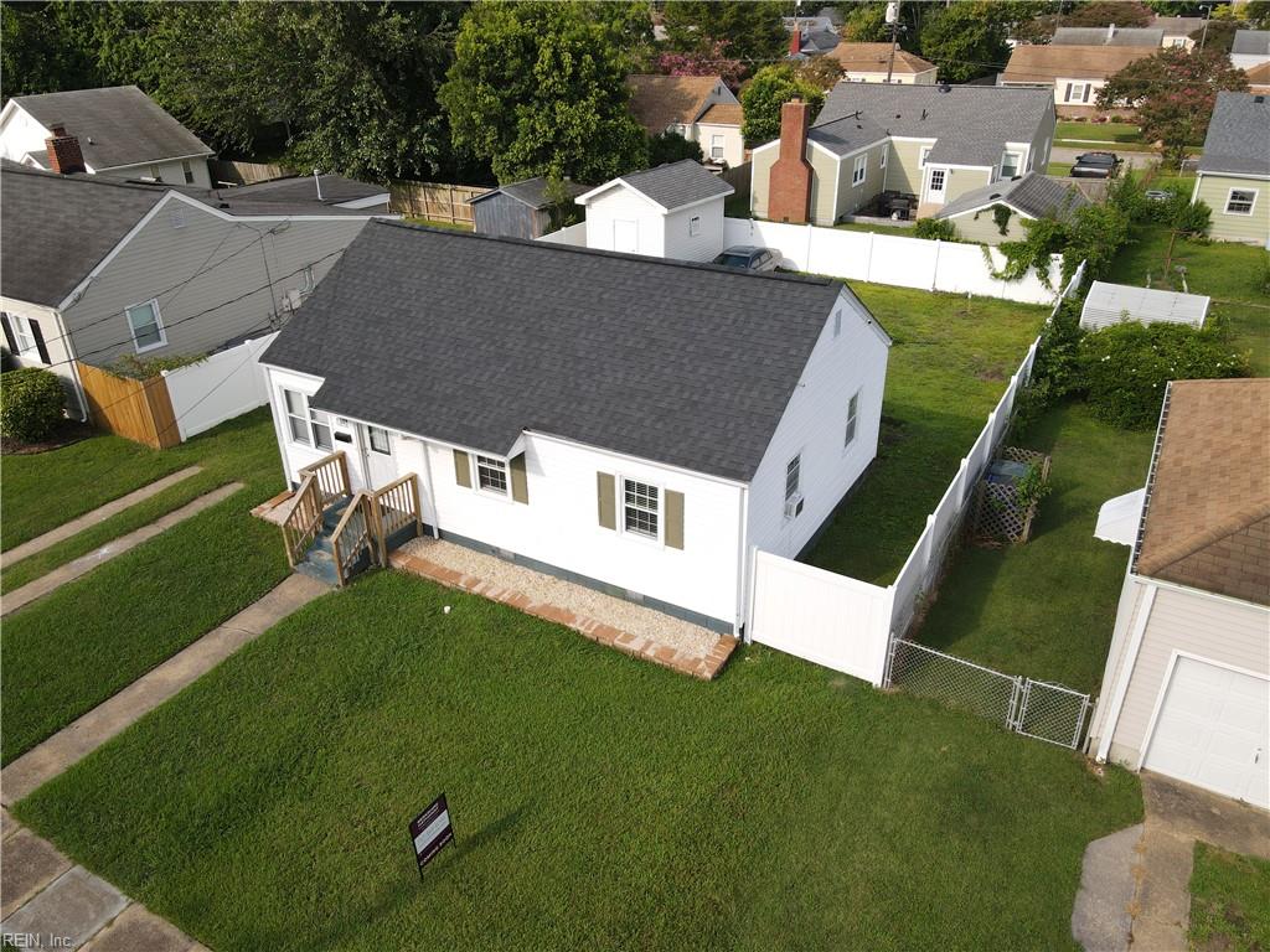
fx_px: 881
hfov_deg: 71.6
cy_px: 476
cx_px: 635
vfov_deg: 56.8
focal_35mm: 24
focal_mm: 4.5
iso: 100
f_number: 2.8
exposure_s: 1/25
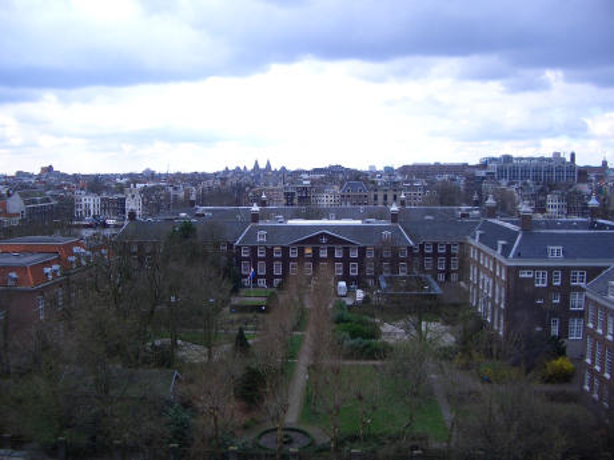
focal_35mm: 35
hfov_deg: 52.6
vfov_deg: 40.7
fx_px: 621
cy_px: 230
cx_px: 307
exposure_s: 1/320
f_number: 2.6
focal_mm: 5.8
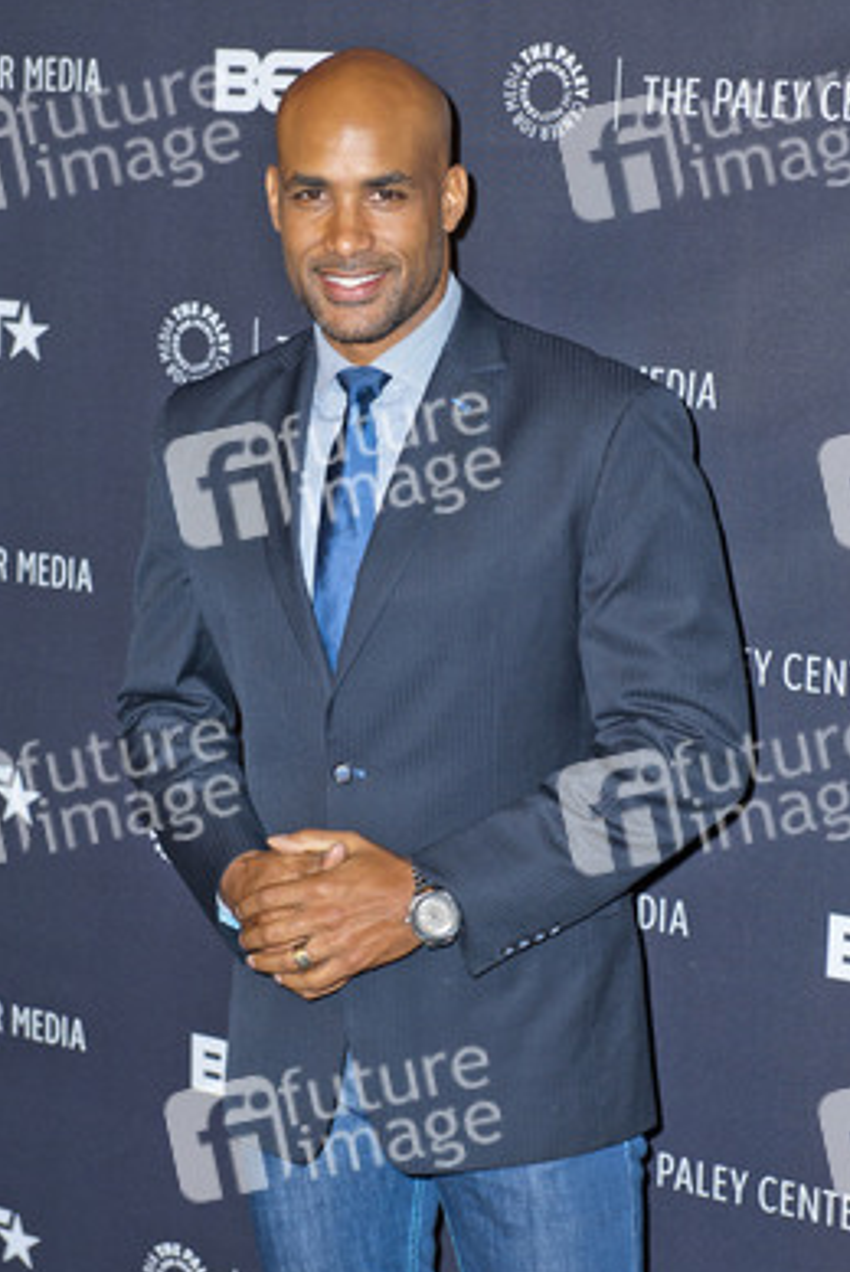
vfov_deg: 28.1
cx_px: 430
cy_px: 634
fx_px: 2545
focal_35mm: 72
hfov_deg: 19.0
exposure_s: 1/320
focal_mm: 70
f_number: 4.5
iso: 500
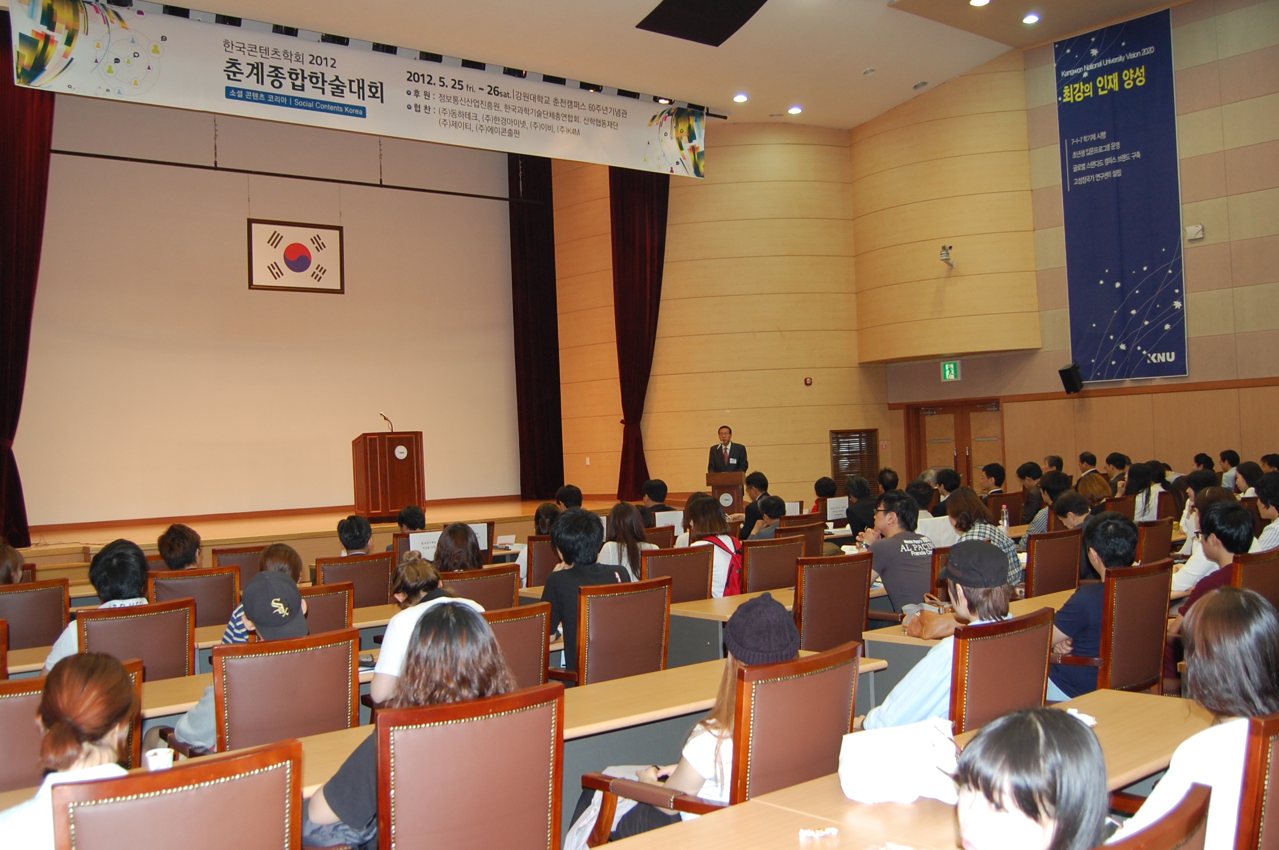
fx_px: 1171
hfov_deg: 57.3
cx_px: 619
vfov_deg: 39.9
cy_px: 424
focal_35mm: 33
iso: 400
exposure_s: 1/60
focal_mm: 18
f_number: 3.5
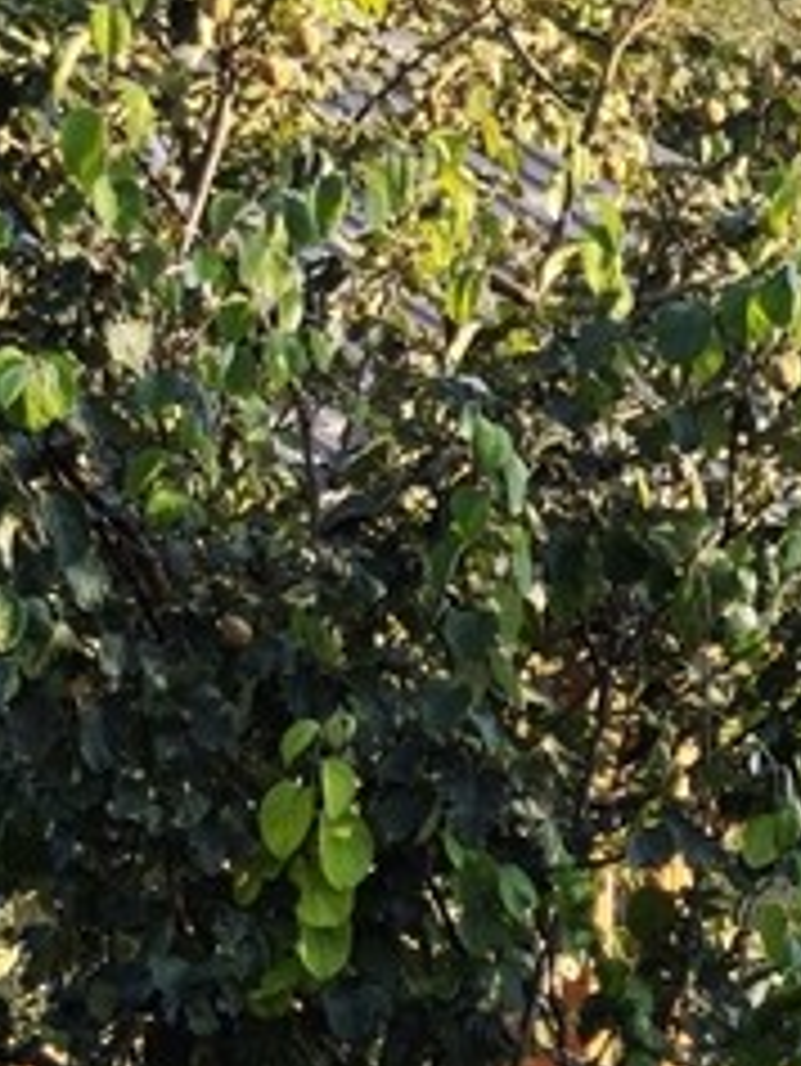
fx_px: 6134
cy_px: 1250
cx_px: 639
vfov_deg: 9.8
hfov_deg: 7.5
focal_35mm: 199
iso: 50
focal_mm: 8.72
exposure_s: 1/478
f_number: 1.63
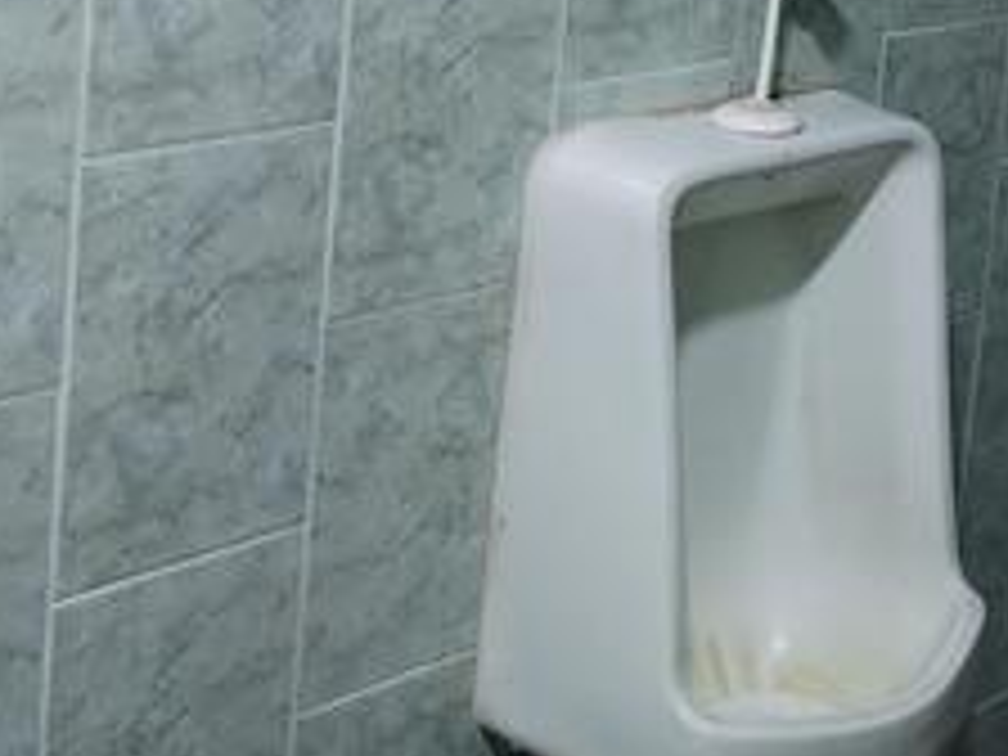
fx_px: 2417
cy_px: -216
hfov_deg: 23.1
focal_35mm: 83
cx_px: 837
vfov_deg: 16.8
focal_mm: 4.75
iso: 539
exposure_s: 1/30
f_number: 1.8
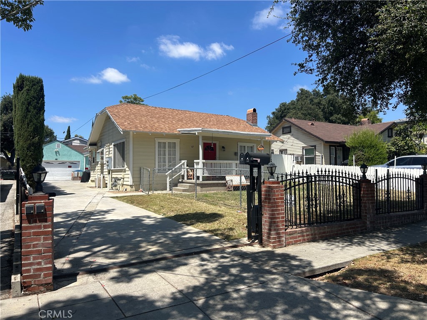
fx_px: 321
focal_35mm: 26
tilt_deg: +2.5
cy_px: 160
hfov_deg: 67.3
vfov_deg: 53.1
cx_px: 214
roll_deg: +0.8
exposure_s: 1/3831
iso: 50
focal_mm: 5.7
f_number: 1.5
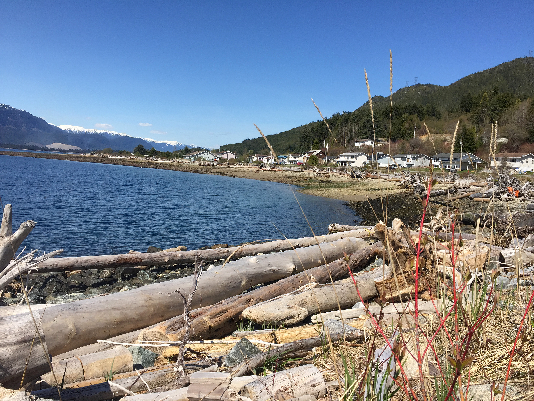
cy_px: 200
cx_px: 267
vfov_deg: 48.2
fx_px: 447
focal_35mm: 29
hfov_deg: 61.7
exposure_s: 1/2475
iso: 32
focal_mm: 4.15
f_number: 2.2
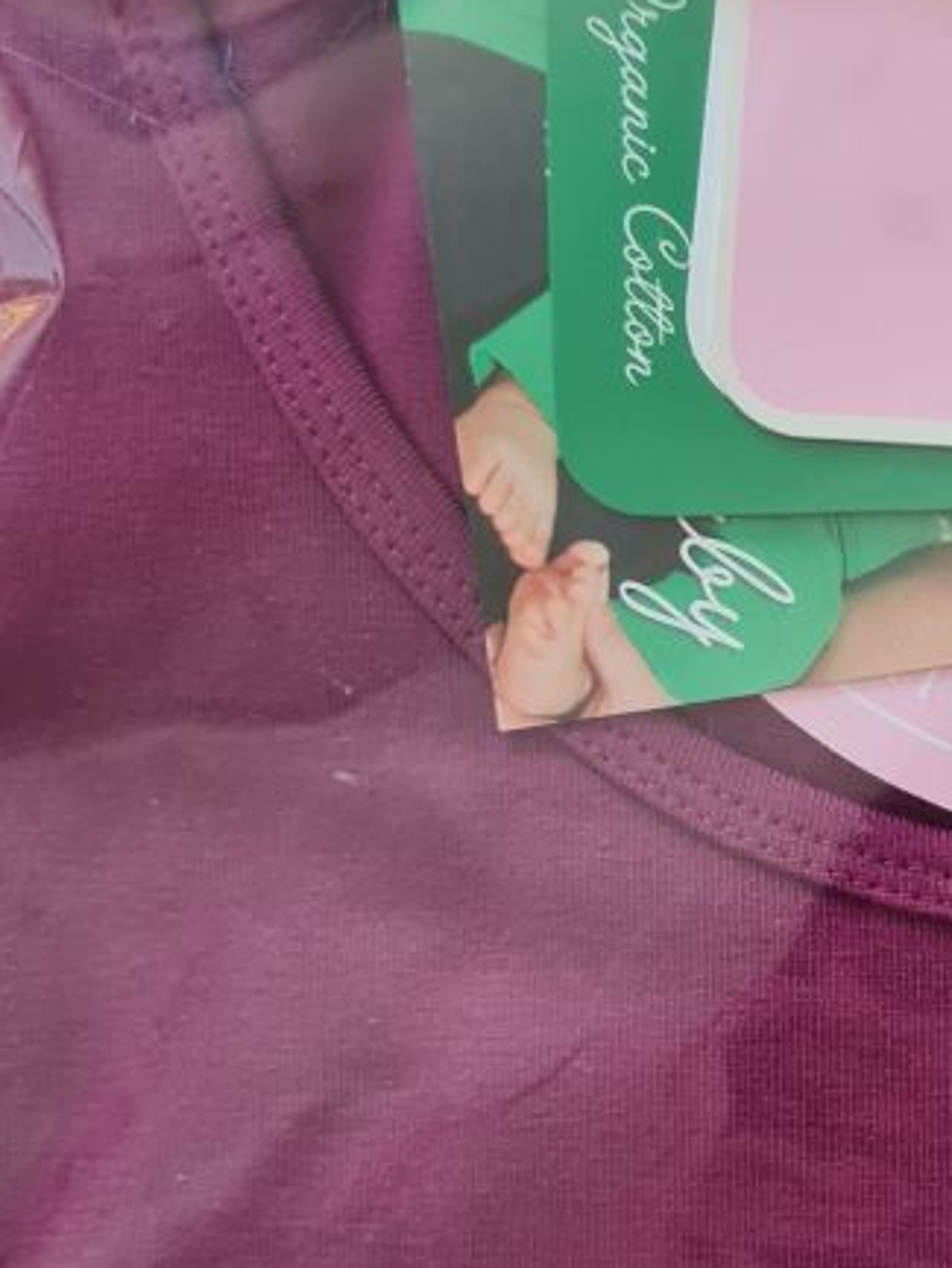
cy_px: 842
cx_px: 1224
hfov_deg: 17.4
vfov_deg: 24.3
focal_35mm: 80
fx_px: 2932
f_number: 1.8
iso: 250
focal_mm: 5.4
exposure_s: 1/100
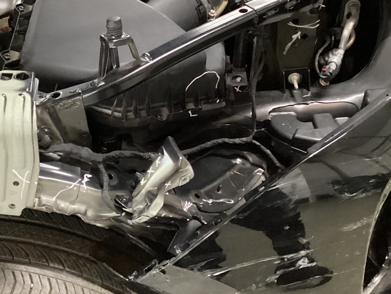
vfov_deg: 26.9
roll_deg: +9.1
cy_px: 97
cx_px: 121
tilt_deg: -41.6
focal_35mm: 54
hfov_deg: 35.1
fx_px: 610
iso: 640
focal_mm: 3.3
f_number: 2.4
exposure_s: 1/24
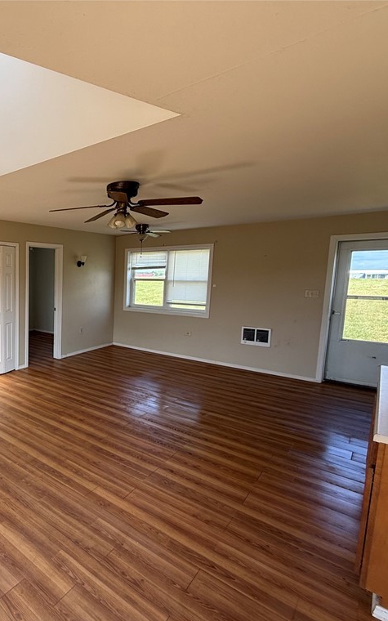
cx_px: 29
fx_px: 338
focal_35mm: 20
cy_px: 313
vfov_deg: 85.1
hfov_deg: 51.6
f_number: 2.2
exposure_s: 1/189
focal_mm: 2.22
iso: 64
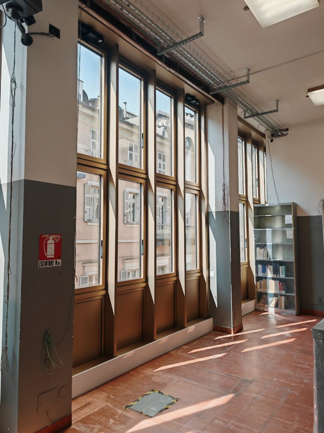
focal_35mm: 27
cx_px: 162
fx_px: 337
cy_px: 216
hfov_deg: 51.4
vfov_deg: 65.3
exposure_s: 1/100
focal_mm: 7.62
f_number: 1.6
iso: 50
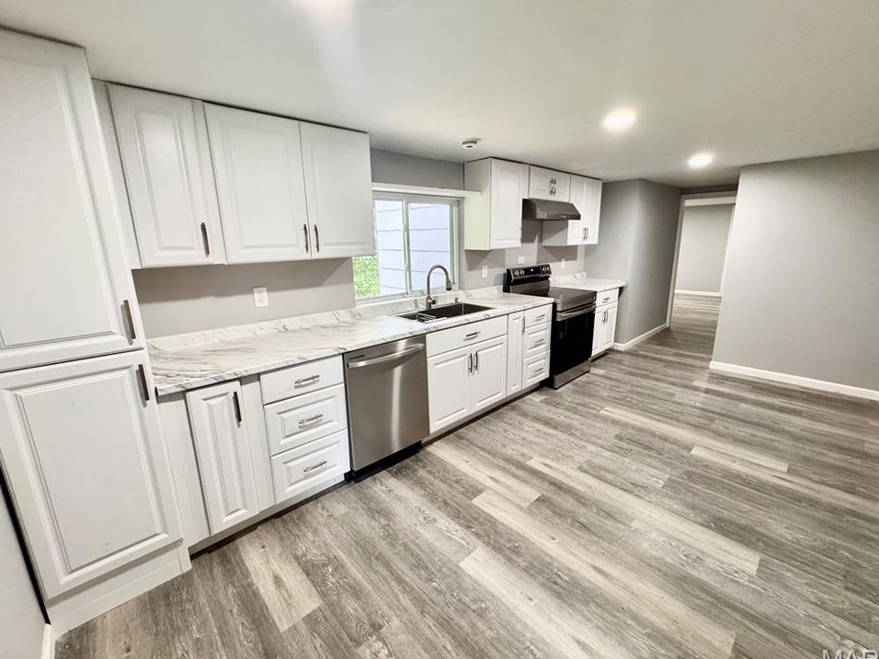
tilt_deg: -12.8
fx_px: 381
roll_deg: +1.4
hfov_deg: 98.2
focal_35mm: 15
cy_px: 326
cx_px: 443
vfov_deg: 81.7
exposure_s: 1/120
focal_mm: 2.22
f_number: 2.2
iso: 320
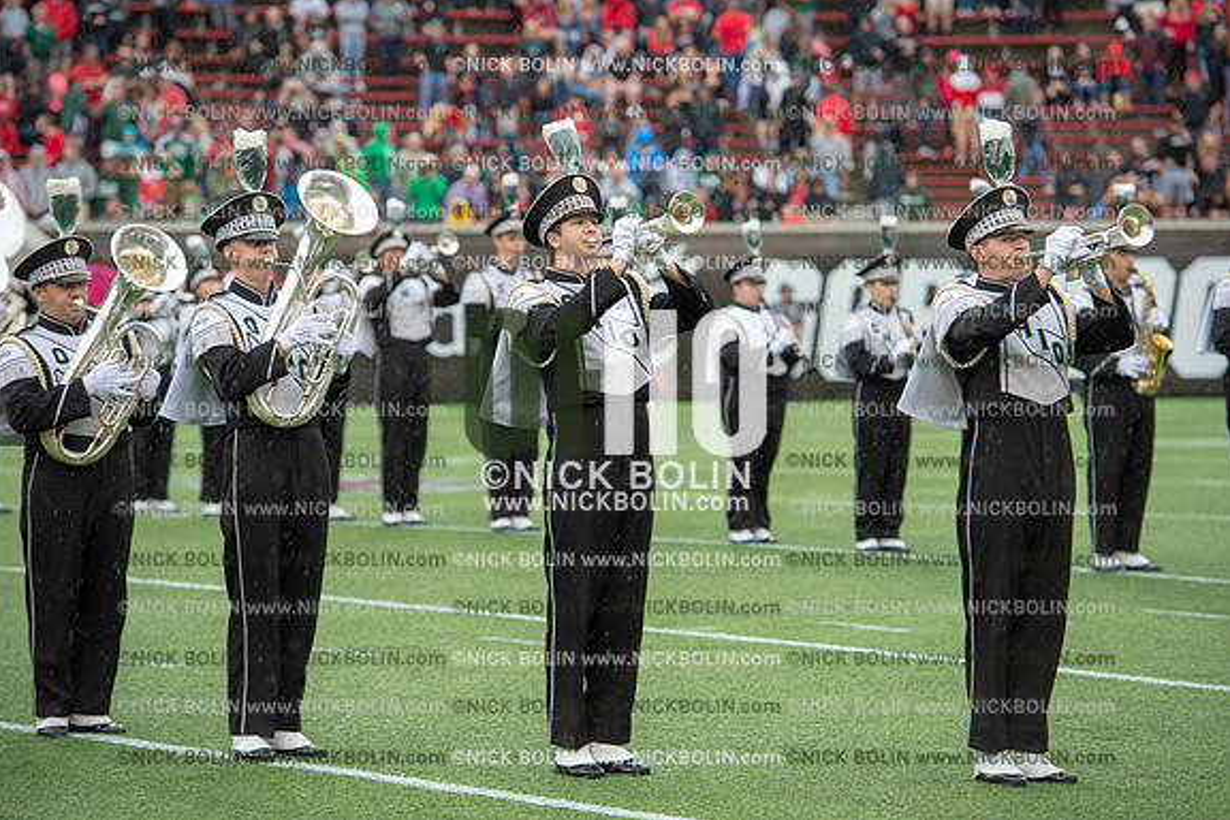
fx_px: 5500
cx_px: 615
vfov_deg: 8.5
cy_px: 410
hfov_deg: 12.8
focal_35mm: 161
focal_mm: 160
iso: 400
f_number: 4
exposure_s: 1/500
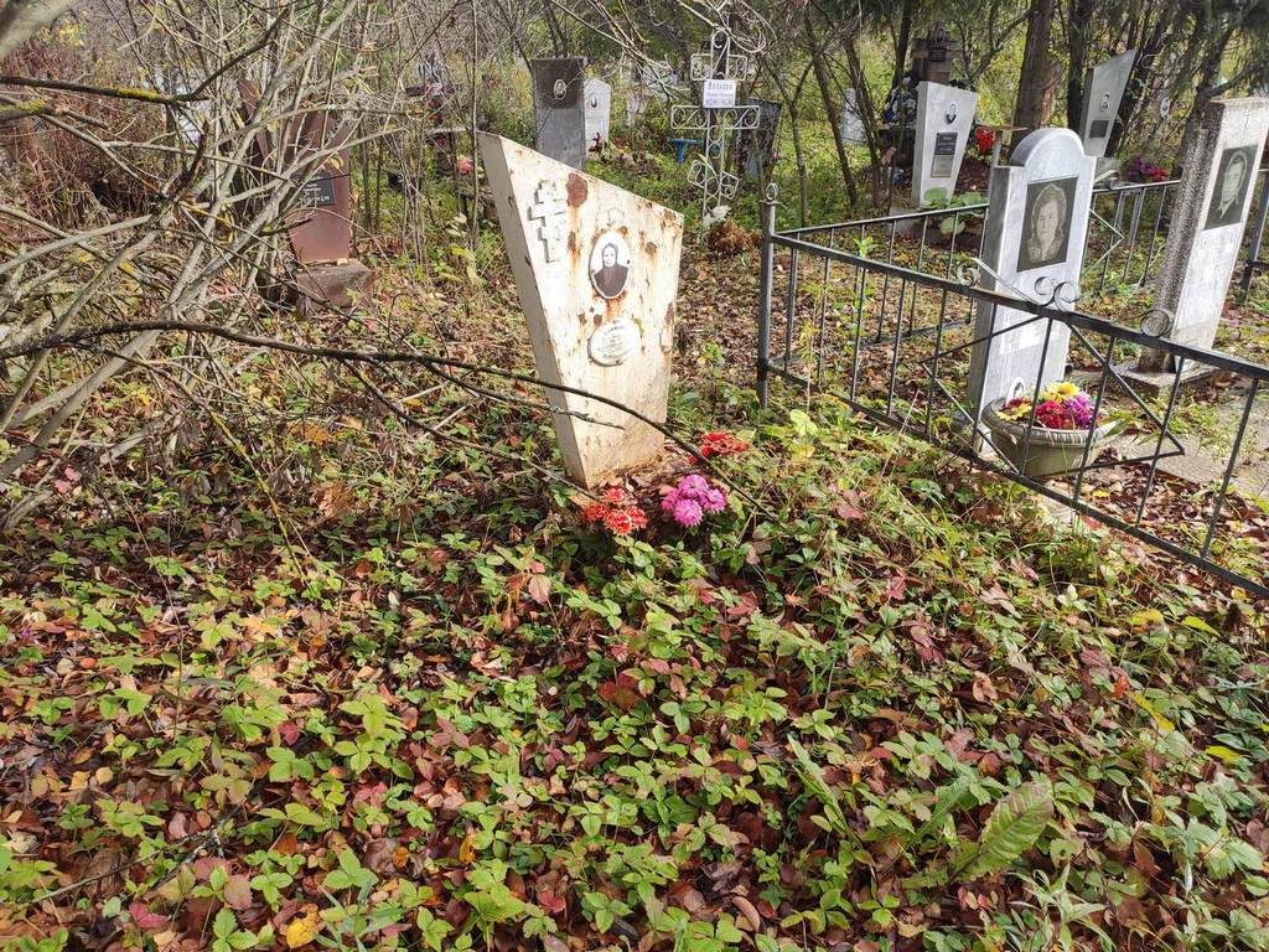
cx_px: 634
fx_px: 953
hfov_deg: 67.3
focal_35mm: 26
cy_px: 476
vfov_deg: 53.1
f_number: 1.75
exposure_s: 1/481
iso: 112
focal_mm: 4.77
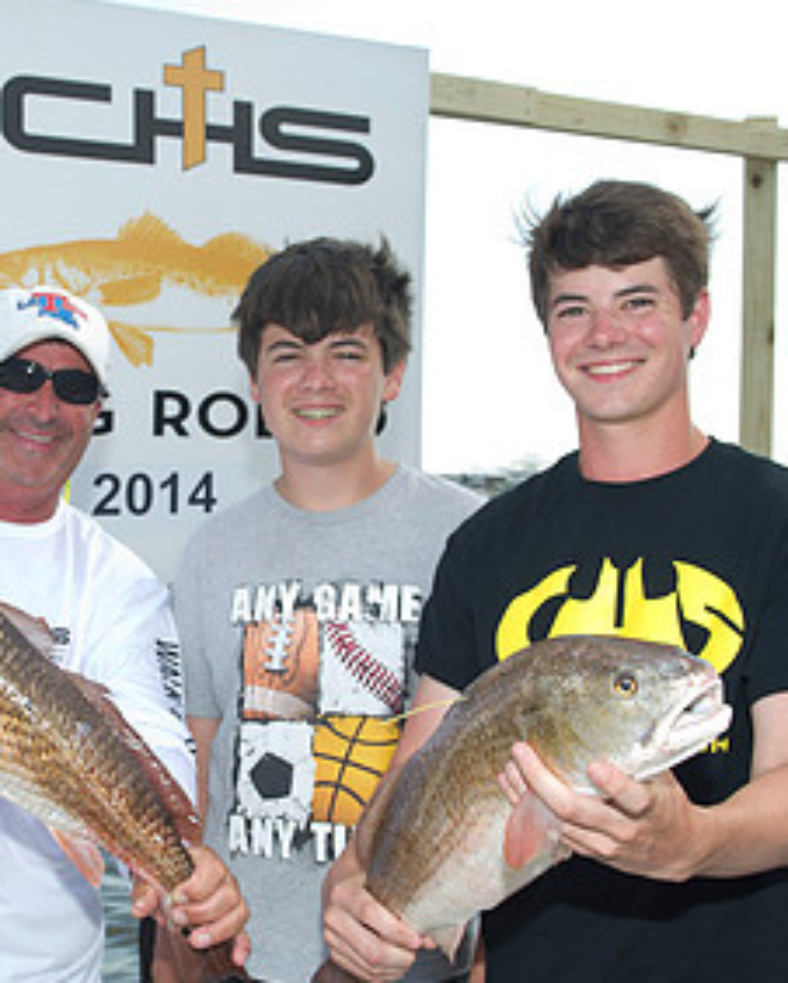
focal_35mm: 54
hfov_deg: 27.6
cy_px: 554
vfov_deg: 34.7
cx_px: 164
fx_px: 1573
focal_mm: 28
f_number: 6.3
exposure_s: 1/200
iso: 125
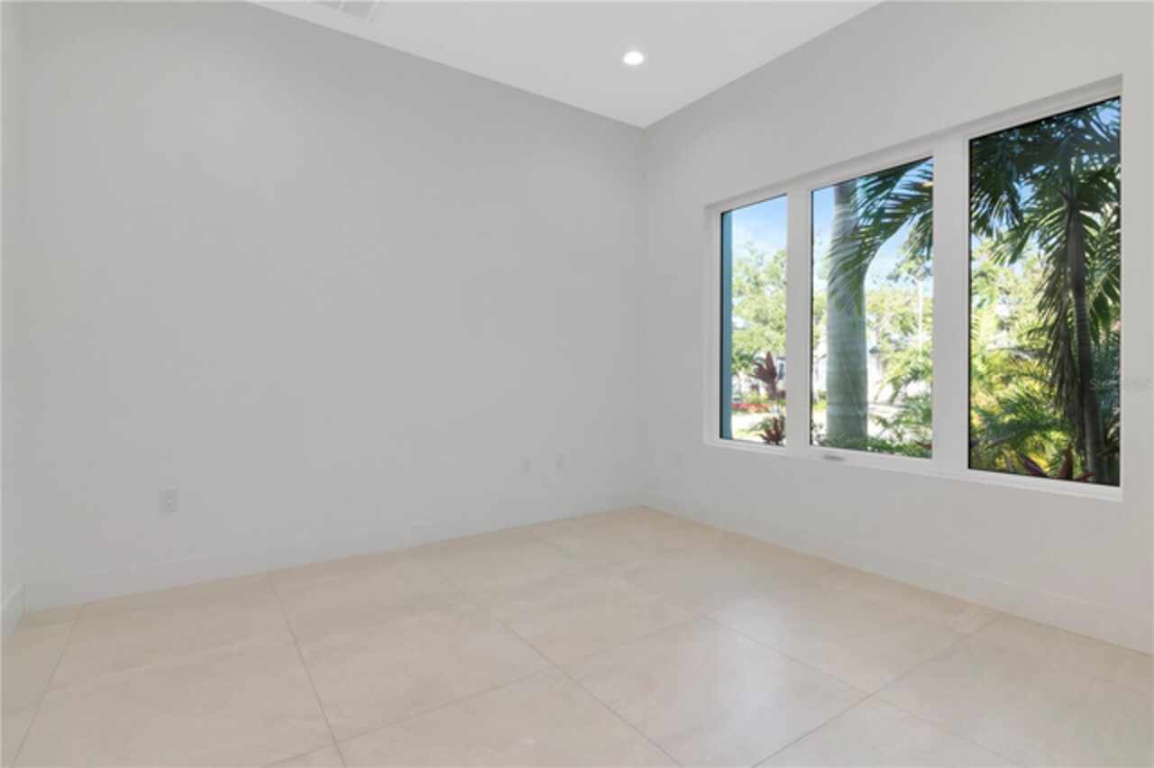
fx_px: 529
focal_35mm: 16
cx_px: 577
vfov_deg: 72.0
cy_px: 384
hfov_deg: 95.0
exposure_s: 1/200
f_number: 10
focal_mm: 11
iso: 800
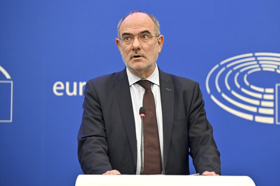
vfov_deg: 11.0
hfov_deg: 16.4
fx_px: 971
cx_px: 140
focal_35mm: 125
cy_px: 93
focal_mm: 125
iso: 800
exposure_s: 1/250
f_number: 2.8
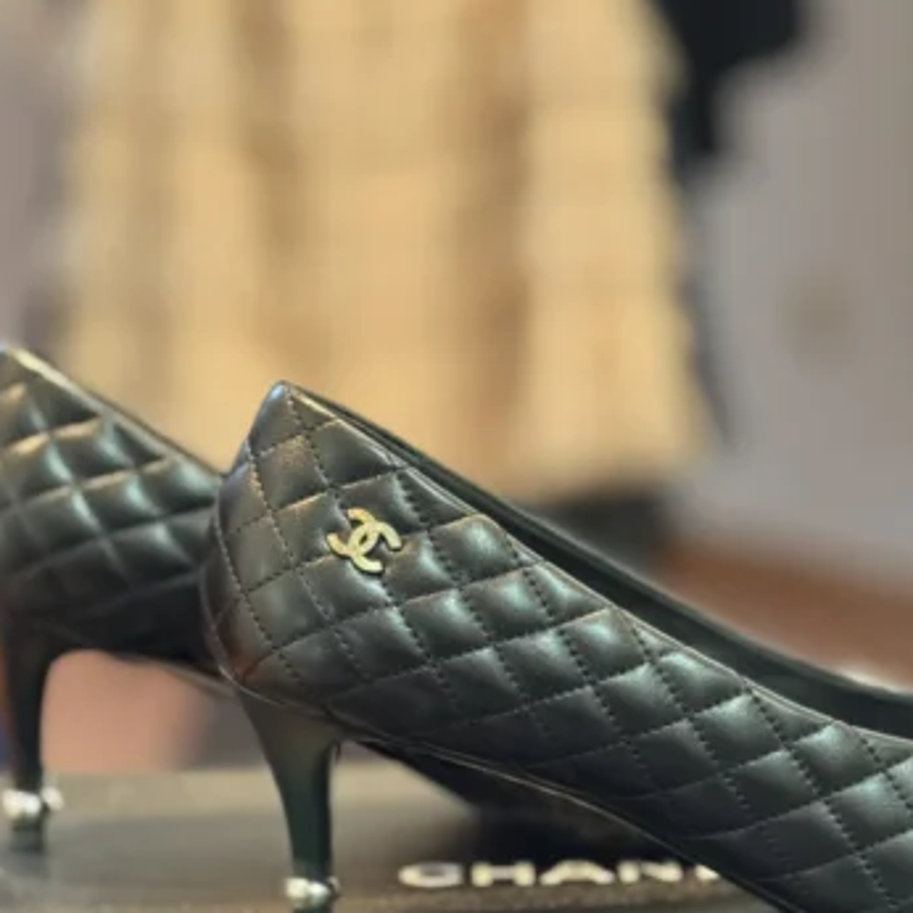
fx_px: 2924
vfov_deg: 17.6
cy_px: 718
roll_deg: -0.6
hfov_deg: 17.7
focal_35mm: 98
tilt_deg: -12.6
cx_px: 673
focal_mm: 6.76
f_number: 1.78
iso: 640
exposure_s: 1/25
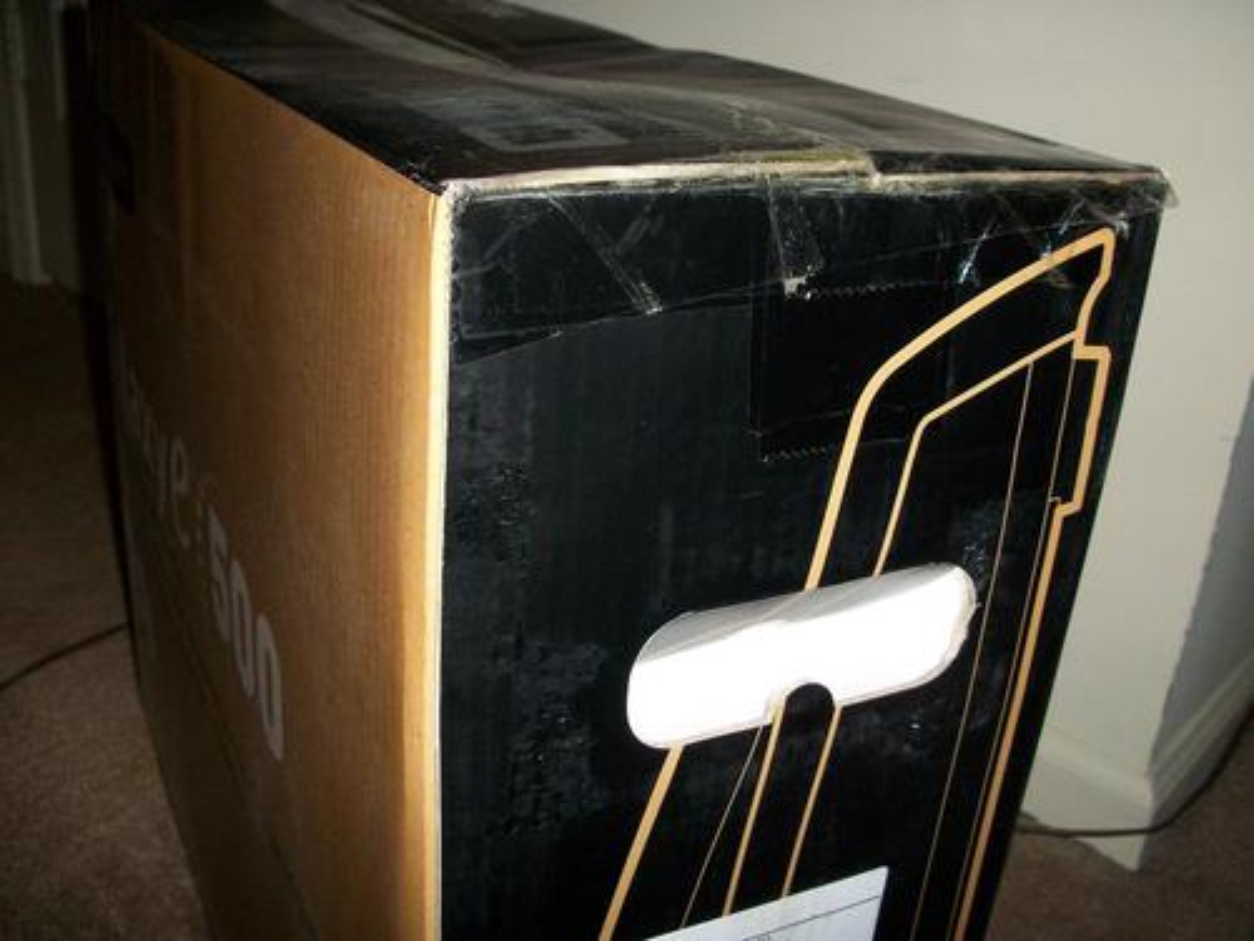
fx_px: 1268
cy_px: 470
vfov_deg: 40.7
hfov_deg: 52.6
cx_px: 627
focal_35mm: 35
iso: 250
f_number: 3.1
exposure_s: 1/500
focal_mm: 6.3
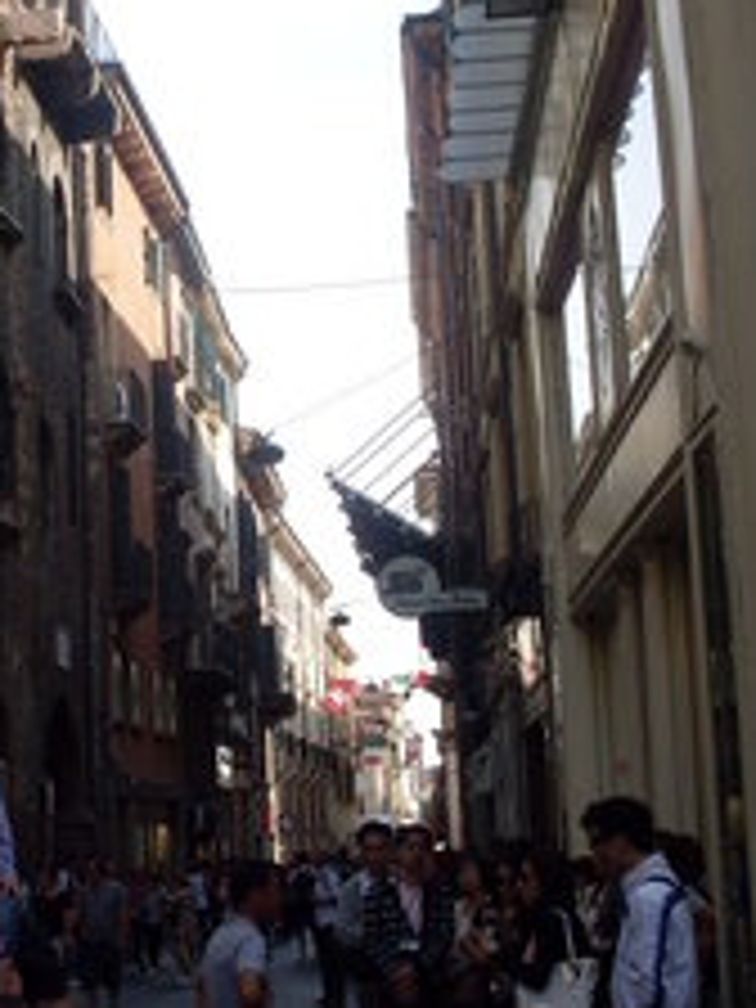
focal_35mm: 68
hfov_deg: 21.5
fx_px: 1980
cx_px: 230
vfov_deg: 28.6
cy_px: 526
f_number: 8.4
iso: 80
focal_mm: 6.3
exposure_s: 1/90
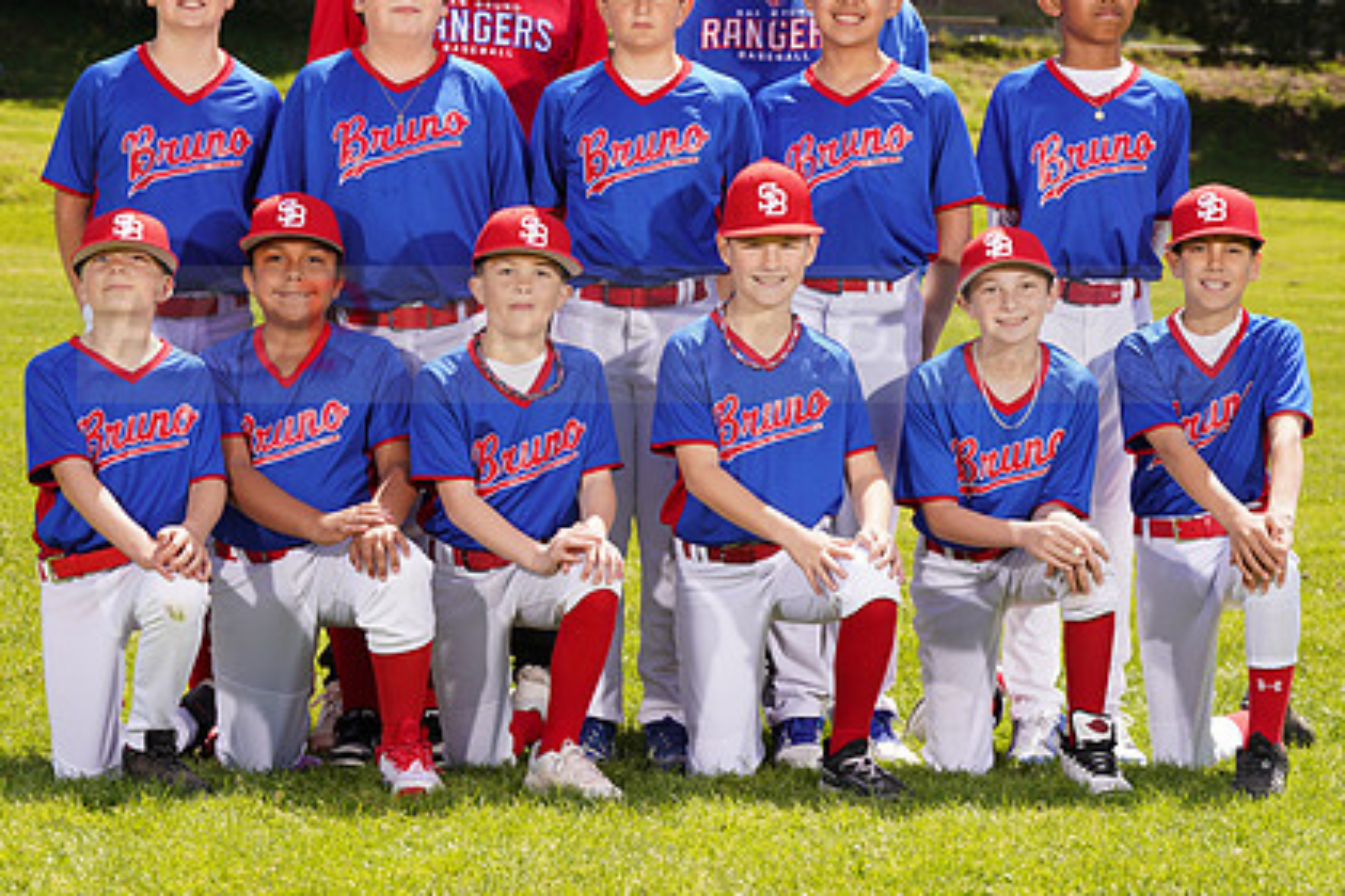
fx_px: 5155
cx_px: 615
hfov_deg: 14.9
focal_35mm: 138
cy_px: 309
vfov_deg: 9.9
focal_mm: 100
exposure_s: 1/160
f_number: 9
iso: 100
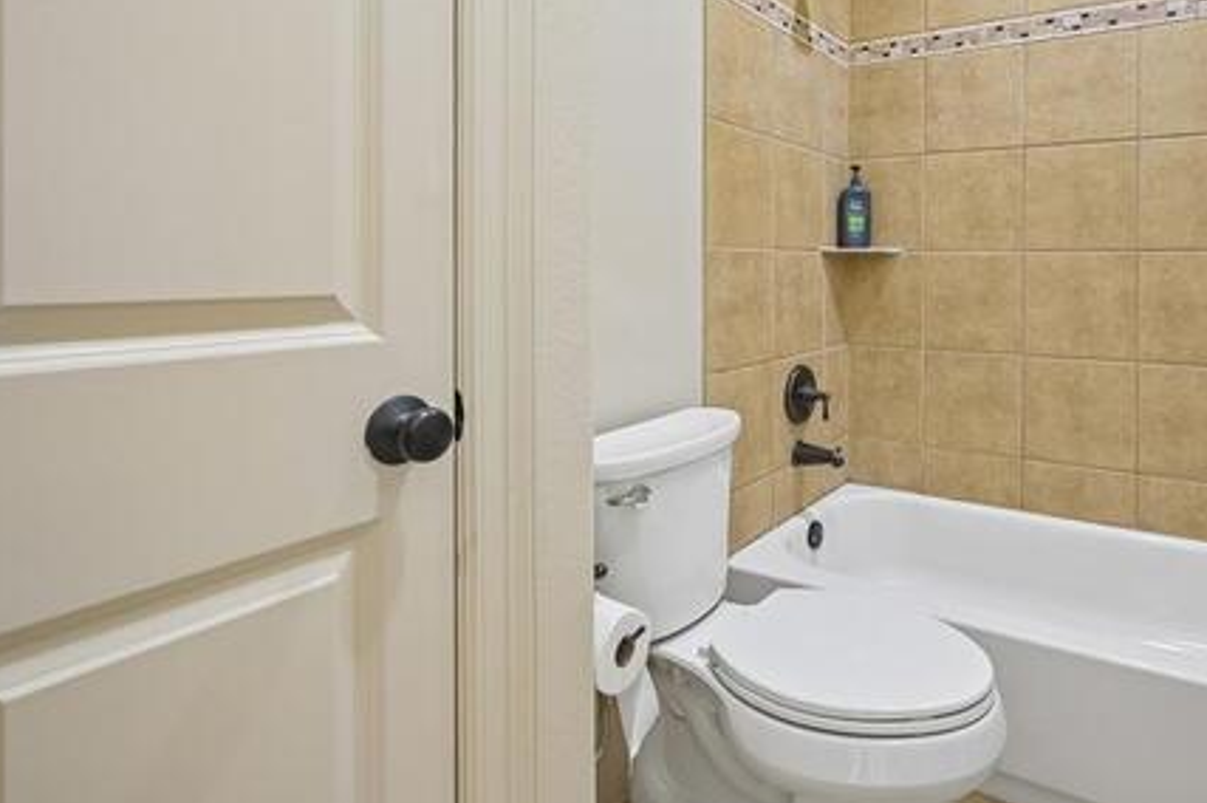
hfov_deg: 78.7
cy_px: 274
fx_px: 704
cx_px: 803
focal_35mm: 21
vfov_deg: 58.2
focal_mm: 14
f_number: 9
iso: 250
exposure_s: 1/2.5
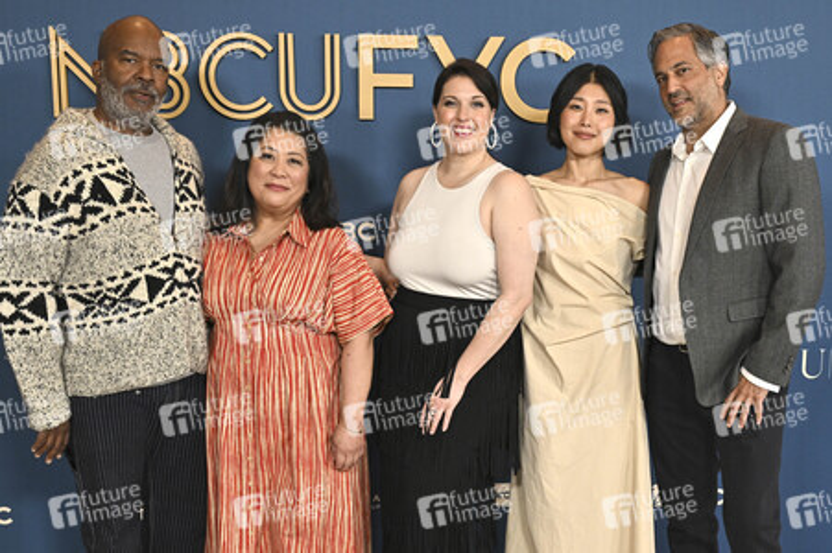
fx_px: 808
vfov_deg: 37.8
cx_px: 416
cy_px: 276
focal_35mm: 35
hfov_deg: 54.5
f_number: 5
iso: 2000
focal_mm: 35
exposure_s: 1/320
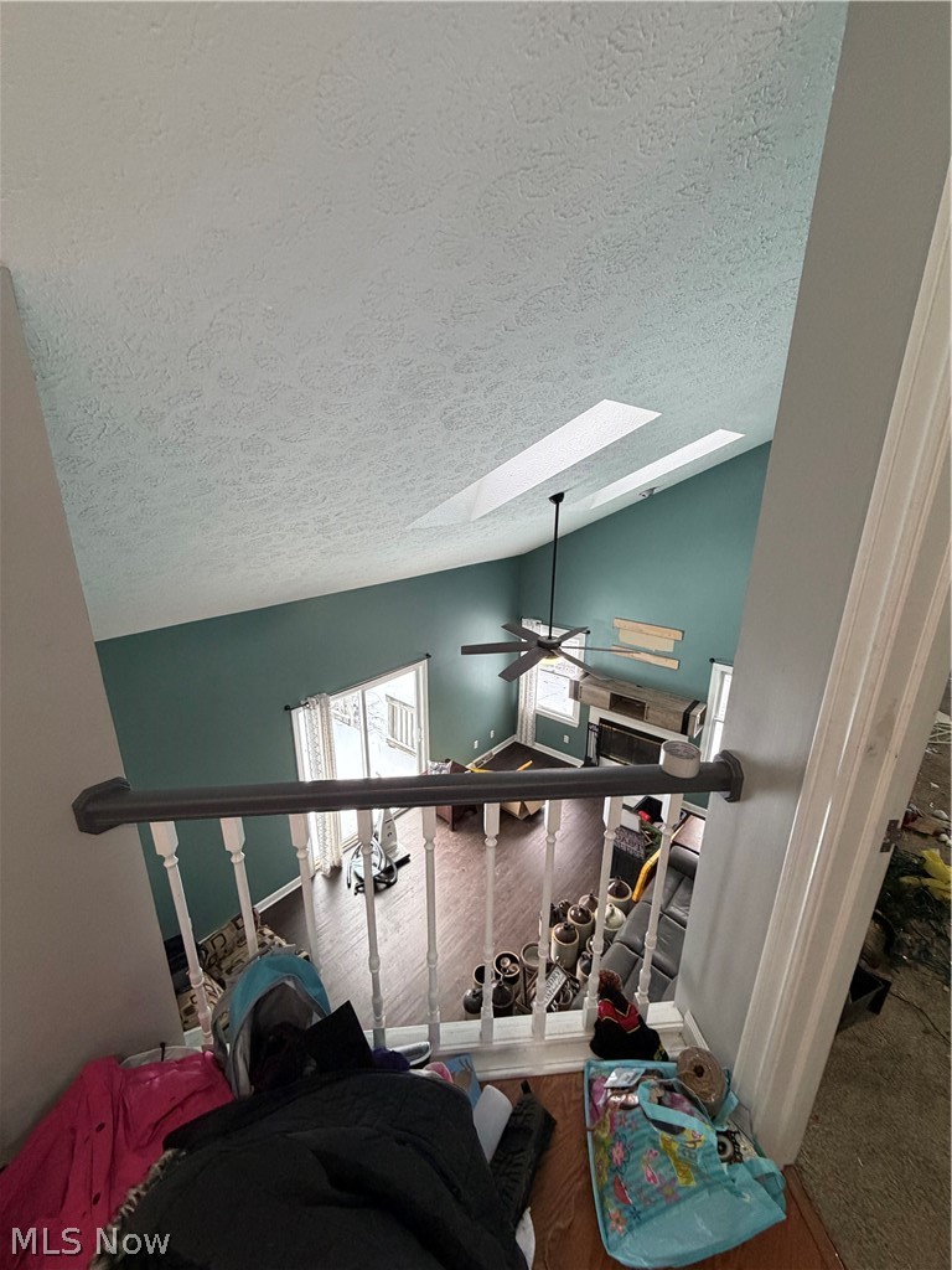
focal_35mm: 14
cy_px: 635
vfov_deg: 102.1
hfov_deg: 85.7
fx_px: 513
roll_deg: -0.1
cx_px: 476
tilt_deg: -17.1
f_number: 2.2
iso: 250
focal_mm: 2.22
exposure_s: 1/60
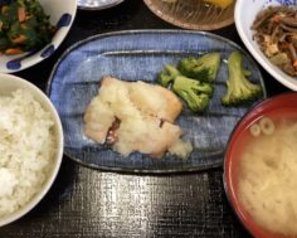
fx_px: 422
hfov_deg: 38.7
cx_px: 137
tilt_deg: -75.0
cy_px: 76
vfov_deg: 31.2
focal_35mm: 48
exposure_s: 1/50
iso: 250
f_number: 2.4
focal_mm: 3.3
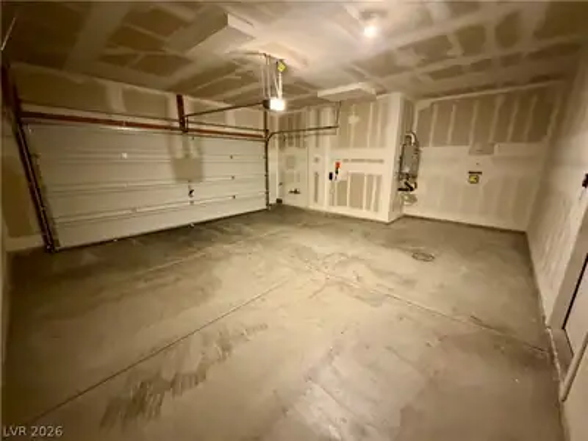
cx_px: 294
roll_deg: +0.0
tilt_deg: -15.2
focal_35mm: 14
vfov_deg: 85.7
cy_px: 220
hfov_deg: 102.1
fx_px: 238
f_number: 2.2
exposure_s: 1/40
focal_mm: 2.22
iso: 1000
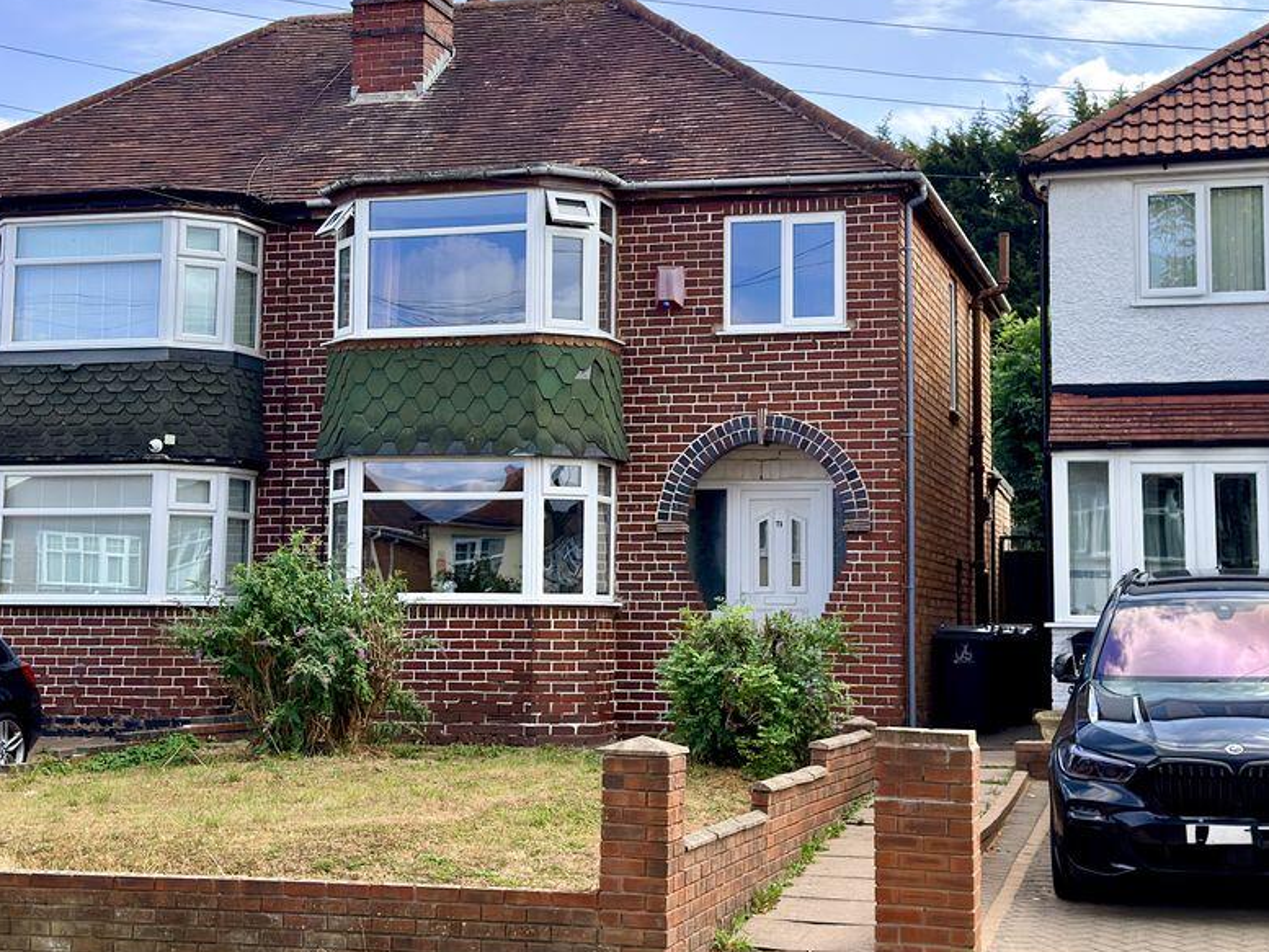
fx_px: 2127
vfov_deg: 25.2
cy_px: 367
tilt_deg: +7.3
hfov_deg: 33.2
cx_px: 611
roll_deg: -0.5
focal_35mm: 58
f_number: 1.78
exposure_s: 1/4237
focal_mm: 6.76
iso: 80
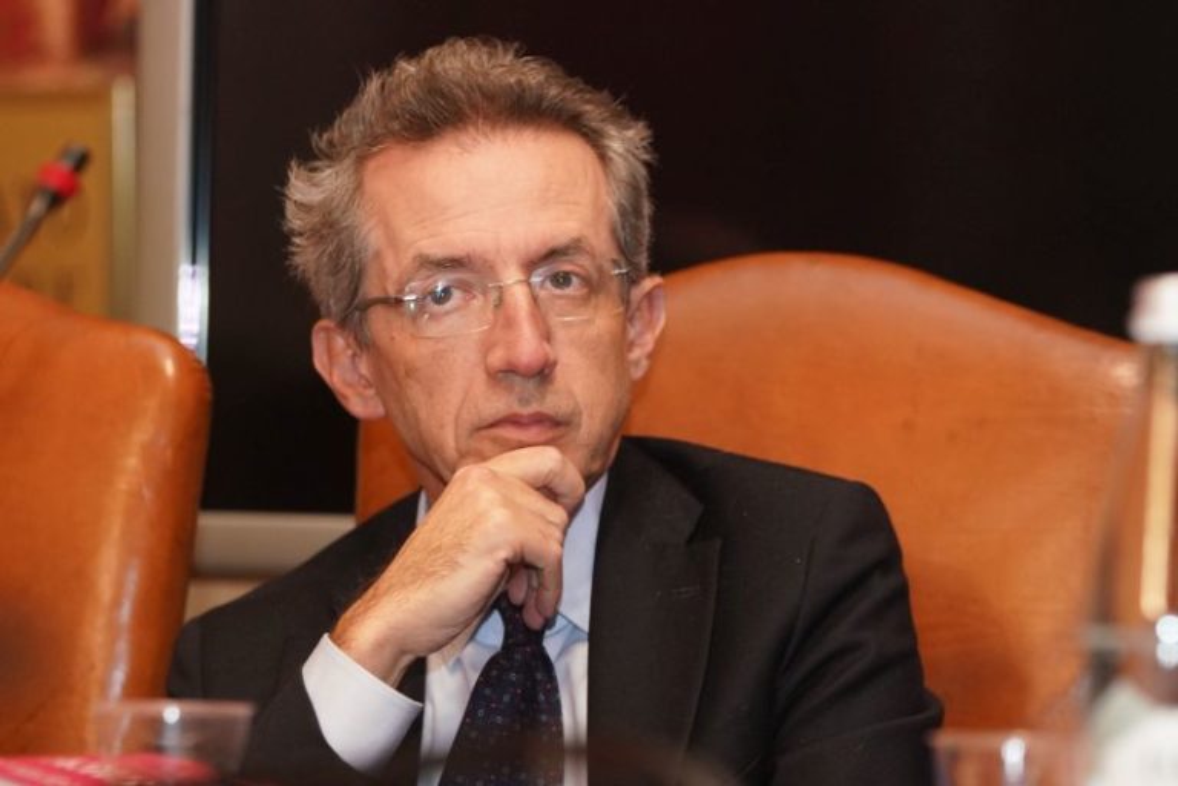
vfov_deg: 7.6
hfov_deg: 11.4
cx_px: 589
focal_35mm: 180
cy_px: 393
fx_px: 5890
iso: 3200
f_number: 3.5
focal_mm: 120
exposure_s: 1/80
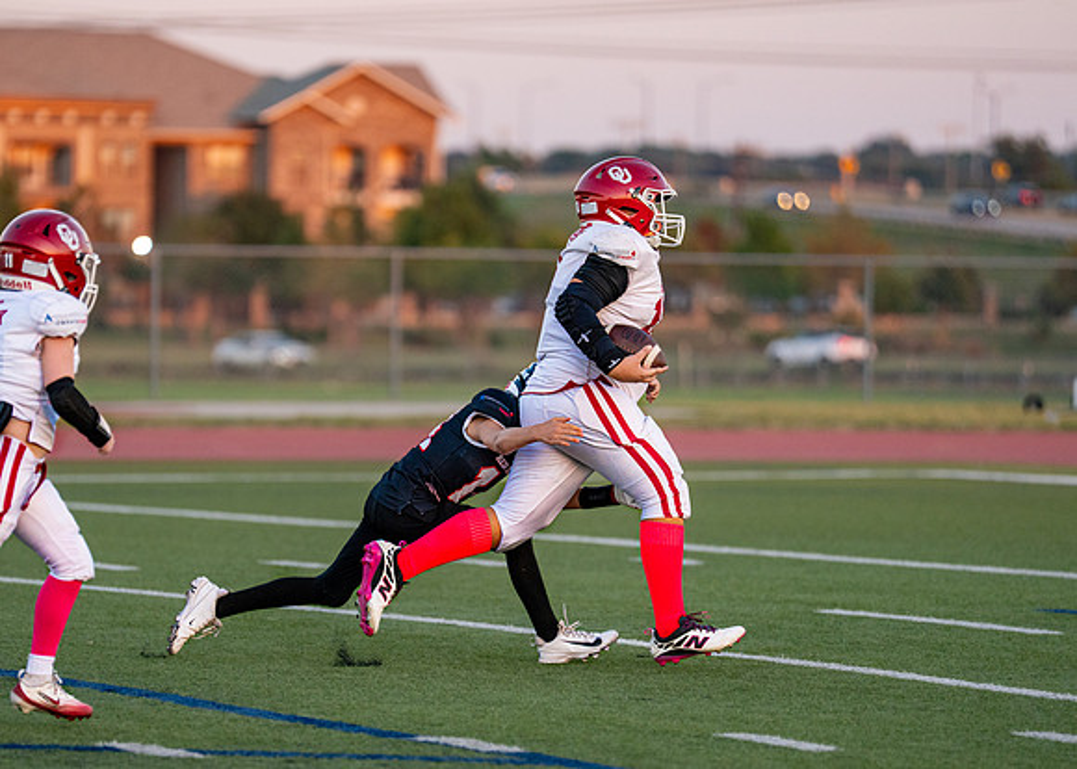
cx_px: 416
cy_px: 425
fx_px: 7952
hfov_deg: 7.7
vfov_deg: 5.5
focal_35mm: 260
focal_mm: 200
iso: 1250
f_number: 2.8
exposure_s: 1/1250
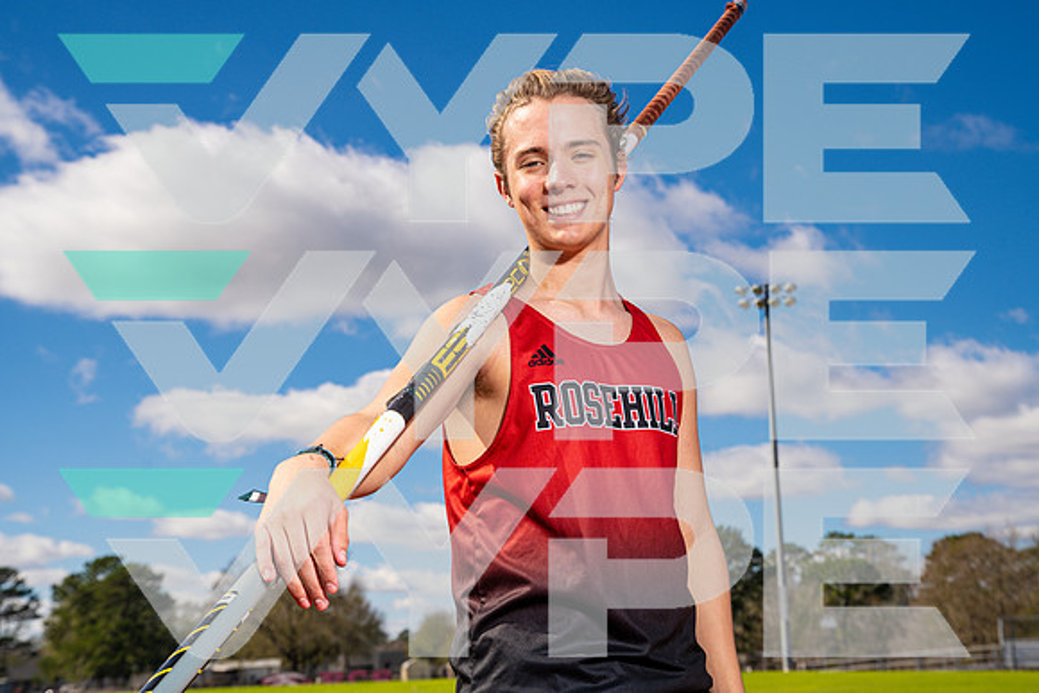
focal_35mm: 59
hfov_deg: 33.9
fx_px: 1703
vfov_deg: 23.0
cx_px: 520
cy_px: 346
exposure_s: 1/250
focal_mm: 59
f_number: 8
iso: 100
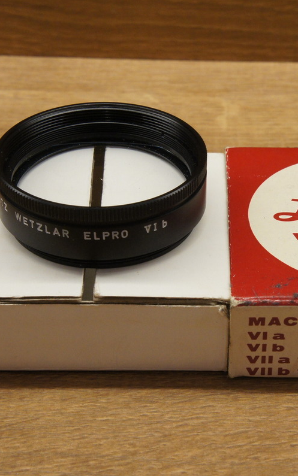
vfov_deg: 24.9
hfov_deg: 15.7
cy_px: 238
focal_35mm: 83
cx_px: 226
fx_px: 1078
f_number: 13
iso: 1250
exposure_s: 1/60
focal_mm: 36
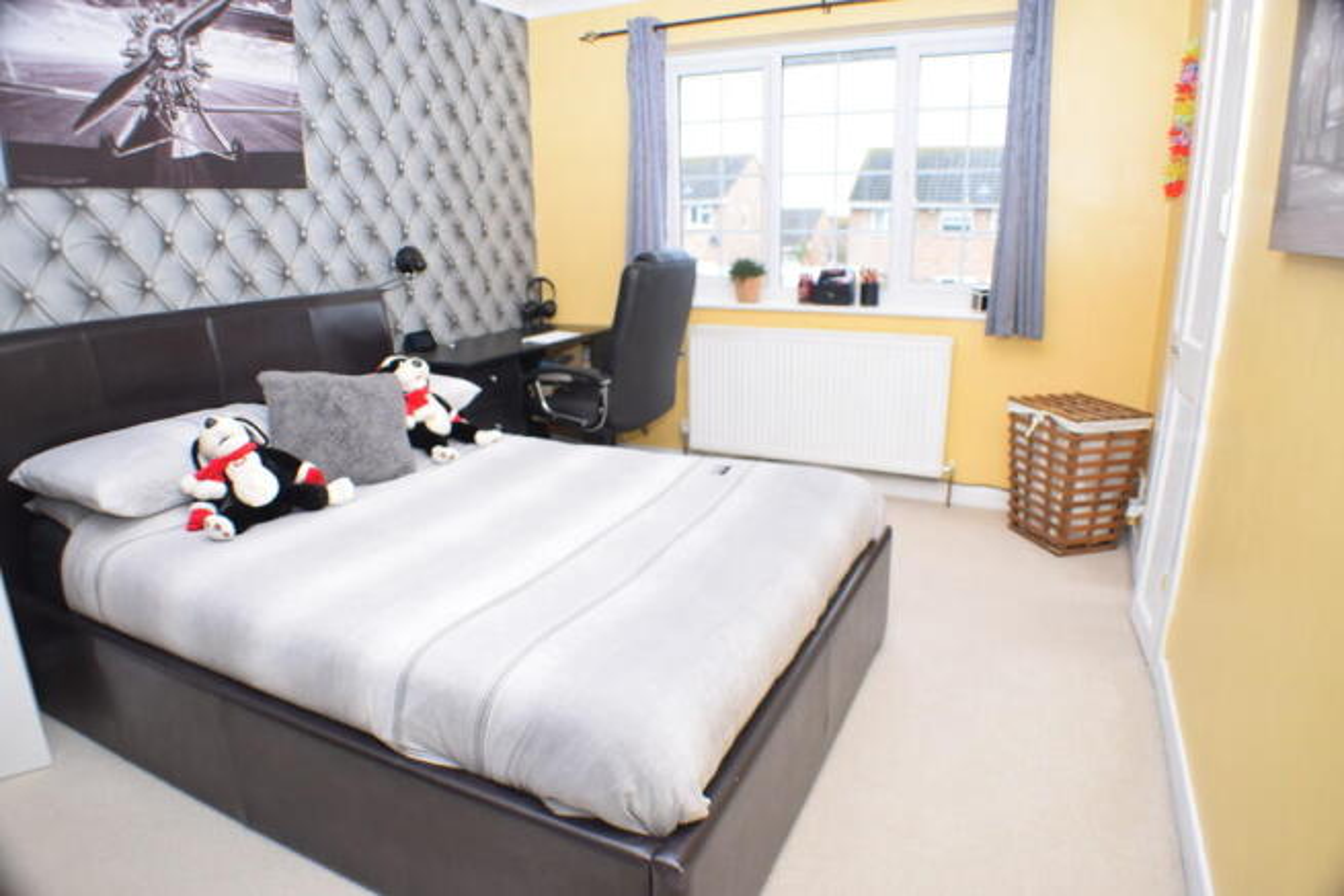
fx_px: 1008
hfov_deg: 67.4
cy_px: 448
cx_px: 672
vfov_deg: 48.0
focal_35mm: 27
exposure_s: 1/60
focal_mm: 18
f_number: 4
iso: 560
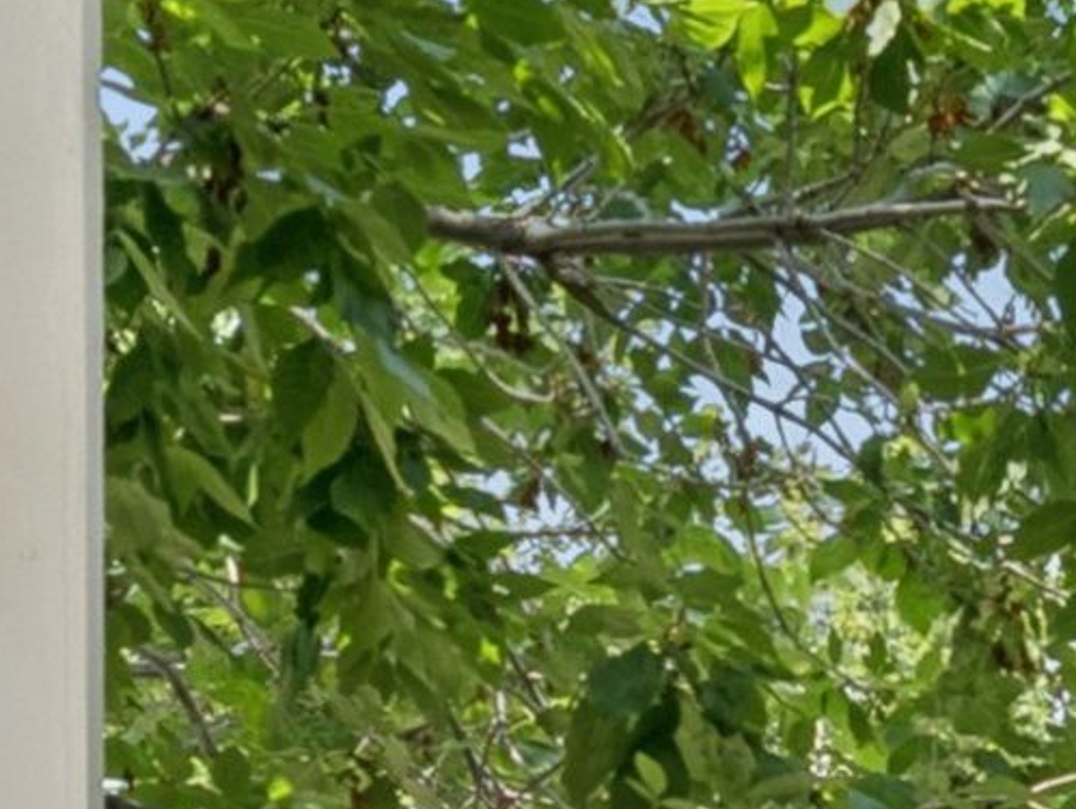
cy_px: 1540
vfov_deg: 9.5
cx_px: 1783
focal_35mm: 147
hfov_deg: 12.5
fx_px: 4573
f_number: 8
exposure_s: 1/200
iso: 250
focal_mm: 18
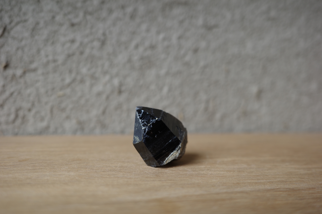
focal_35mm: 40
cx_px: 161
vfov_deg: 33.4
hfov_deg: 48.5
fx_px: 358
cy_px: 107
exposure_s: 1/25
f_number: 2.8
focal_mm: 26
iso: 200
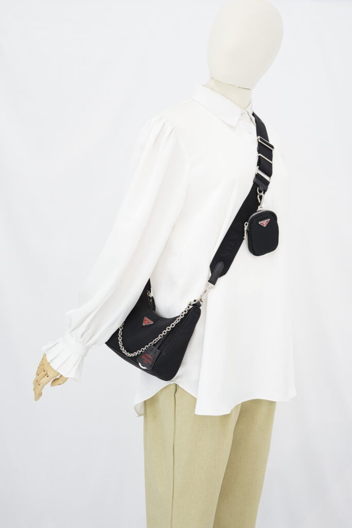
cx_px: 176
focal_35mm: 50
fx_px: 733
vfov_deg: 39.6
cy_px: 264
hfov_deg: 27.0
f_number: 6.3
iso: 640
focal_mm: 50
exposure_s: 1/8
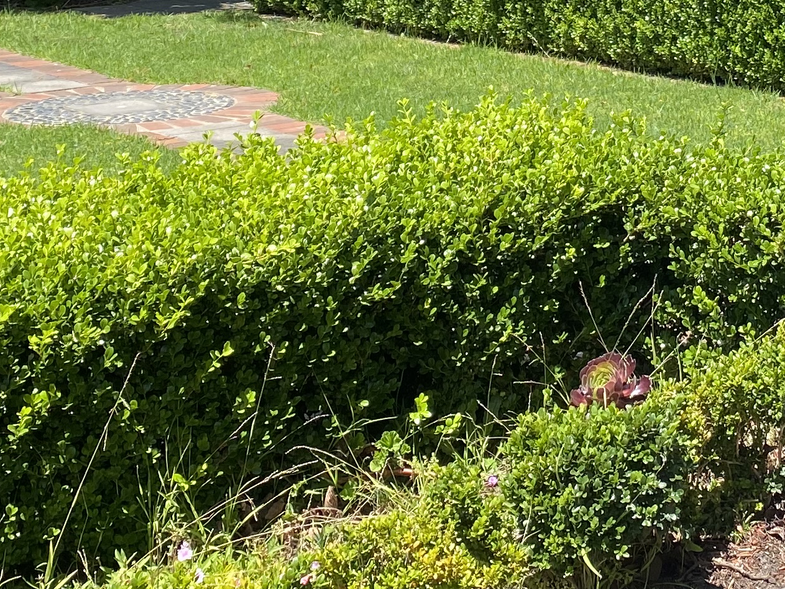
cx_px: 727
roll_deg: +0.6
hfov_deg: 22.9
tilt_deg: -2.0
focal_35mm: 83
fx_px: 1882
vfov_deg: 16.8
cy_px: -178
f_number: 1.8
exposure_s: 1/1504
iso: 32
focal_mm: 4.25
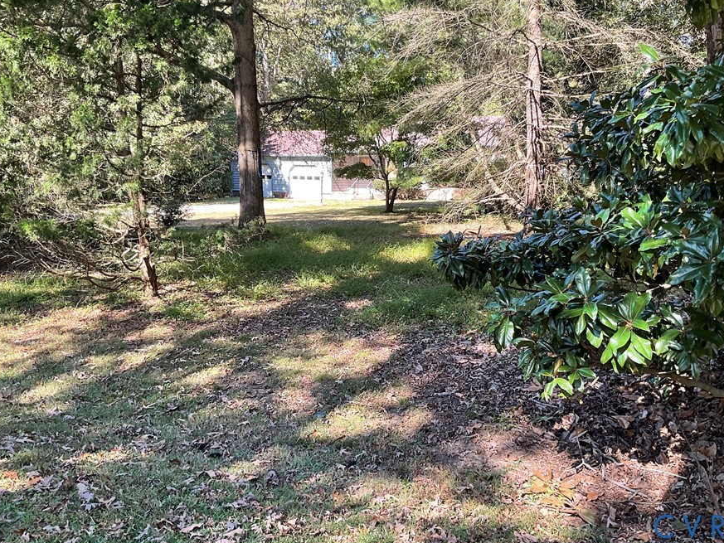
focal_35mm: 34
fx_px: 711
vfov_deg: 41.7
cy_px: 230
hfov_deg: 53.9
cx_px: 399
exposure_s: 1/122
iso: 25
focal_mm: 3
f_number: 1.8
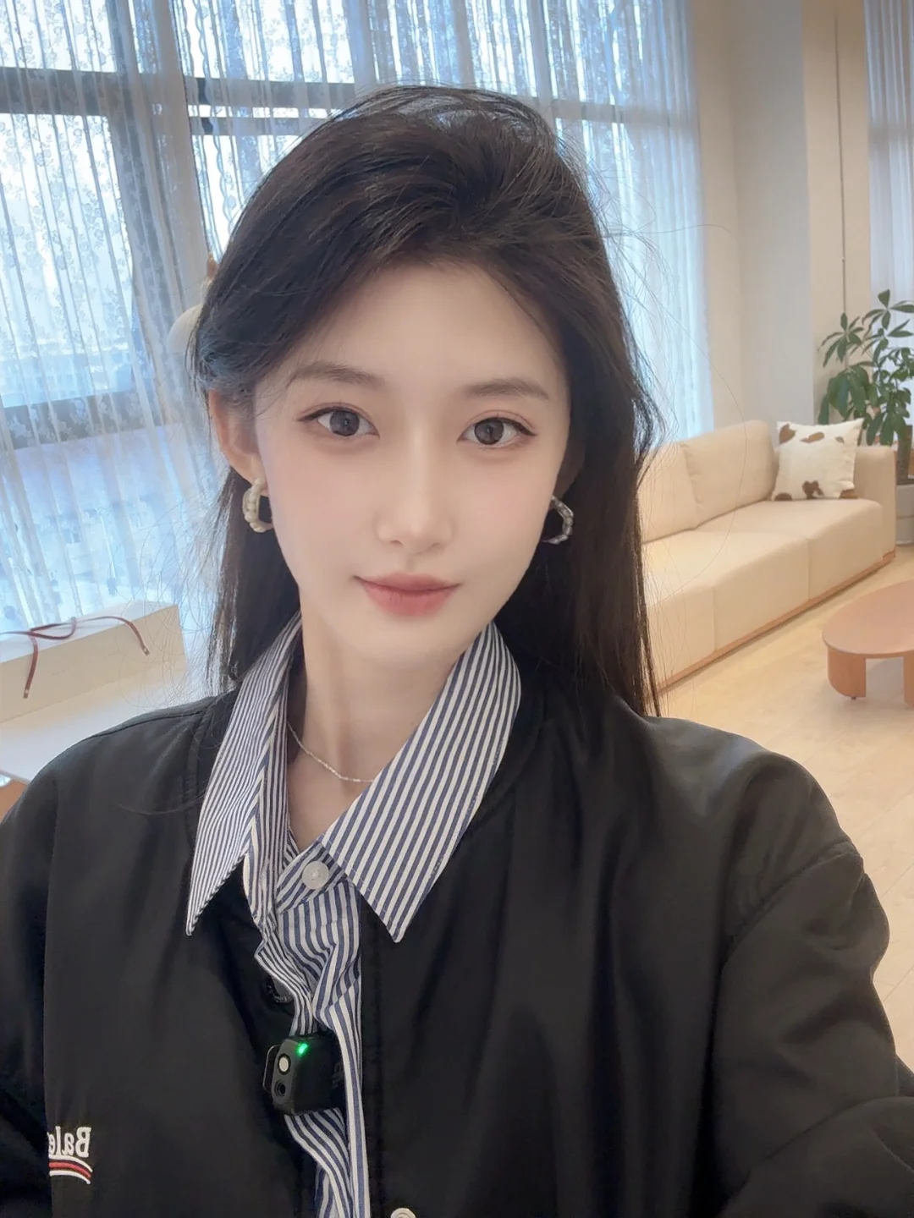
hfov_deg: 44.2
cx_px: 457
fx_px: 1127
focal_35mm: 32
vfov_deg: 56.8
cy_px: 609
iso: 100
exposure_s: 1/50
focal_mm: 2.69
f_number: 1.9
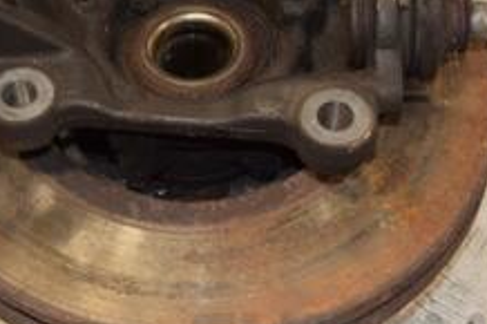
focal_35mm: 91
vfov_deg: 14.9
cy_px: 49
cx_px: 150
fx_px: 1230
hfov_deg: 22.3
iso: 800
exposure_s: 1/200
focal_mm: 22
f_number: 5.6
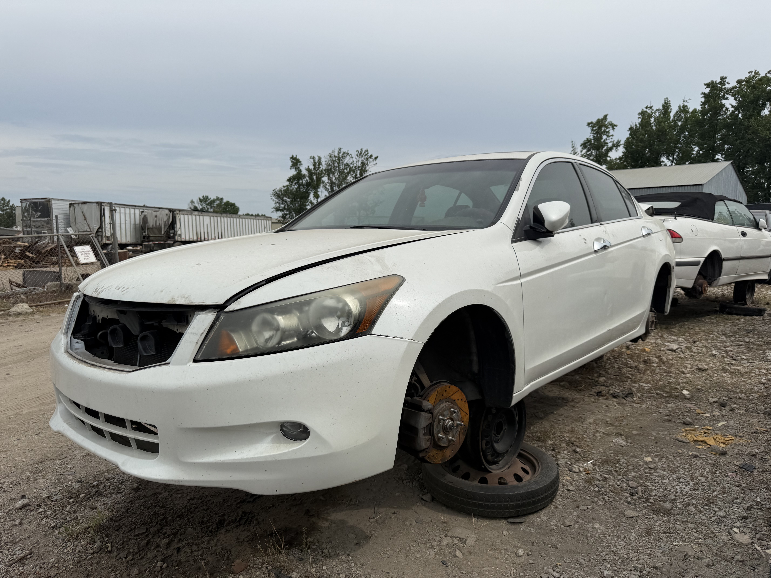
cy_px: 289
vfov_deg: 56.8
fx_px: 535
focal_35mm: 24
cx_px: 386
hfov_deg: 71.6
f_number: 1.78
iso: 80
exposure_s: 1/6711
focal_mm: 6.76
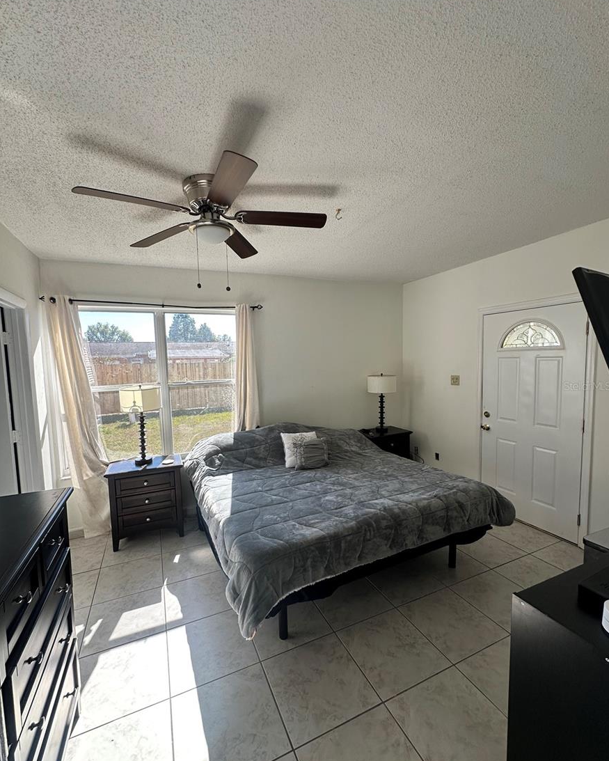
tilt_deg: -4.6
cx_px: 300
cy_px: 386
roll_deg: +1.2
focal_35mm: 15
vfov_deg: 96.8
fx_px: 338
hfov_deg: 84.1
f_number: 2.2
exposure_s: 1/263
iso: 40
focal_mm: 2.22
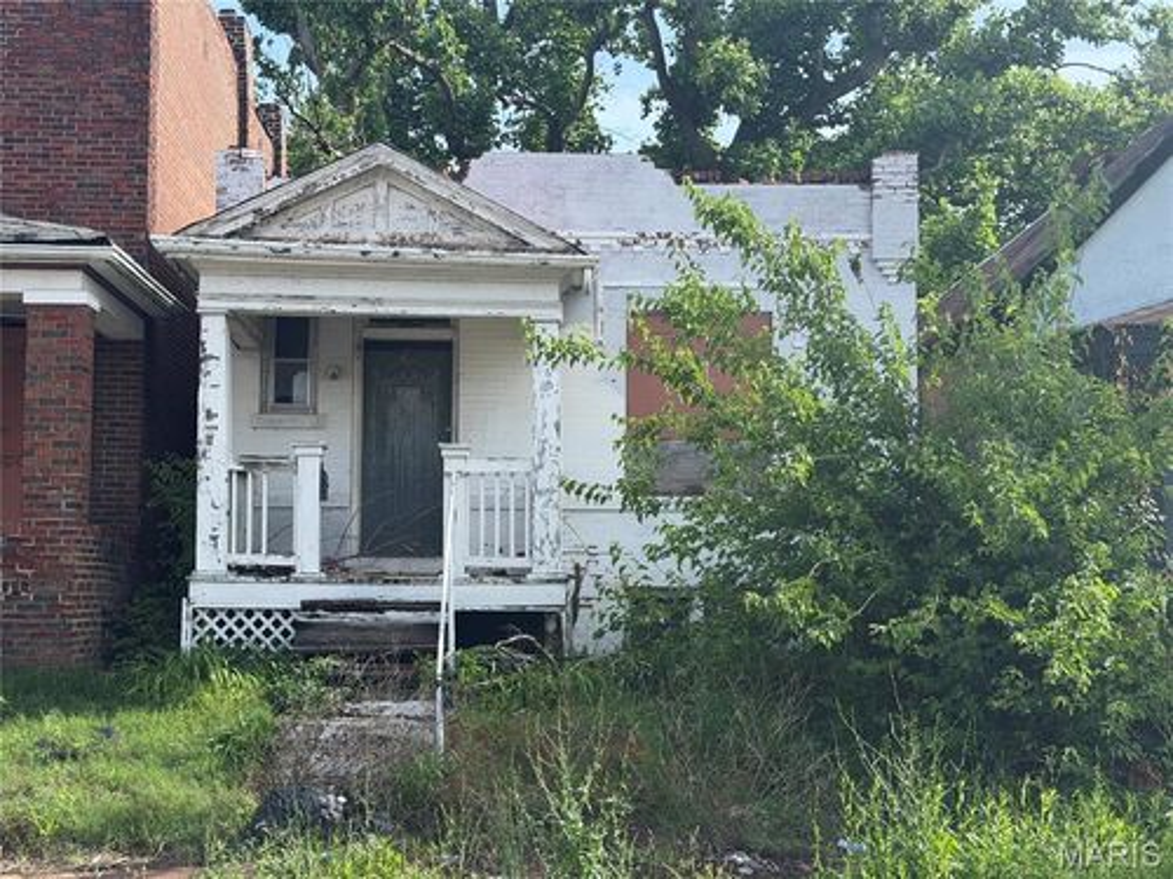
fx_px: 1627
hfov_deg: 39.7
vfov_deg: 30.3
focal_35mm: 48
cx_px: 586
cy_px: 440
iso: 64
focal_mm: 6.76
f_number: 1.78
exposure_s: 1/2033
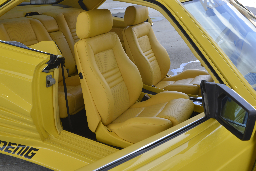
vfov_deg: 31.9
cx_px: 128
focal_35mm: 42
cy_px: 86
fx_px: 299
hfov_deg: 46.4
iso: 200
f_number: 18
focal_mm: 42
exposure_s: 1/13
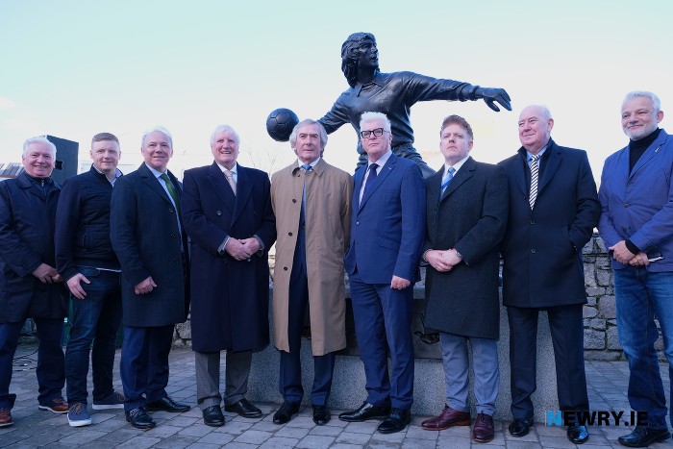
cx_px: 336
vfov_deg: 47.9
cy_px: 224
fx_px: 505
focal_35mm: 27
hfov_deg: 67.4
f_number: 4.5
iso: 400
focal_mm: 18
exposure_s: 1/250
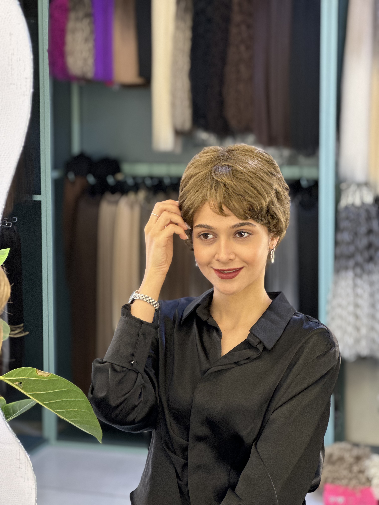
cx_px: 190
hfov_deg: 19.1
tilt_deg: -6.0
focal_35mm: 77
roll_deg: -0.6
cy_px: 252
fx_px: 1124
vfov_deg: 25.3
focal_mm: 9
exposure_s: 1/33
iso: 160
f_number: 2.8
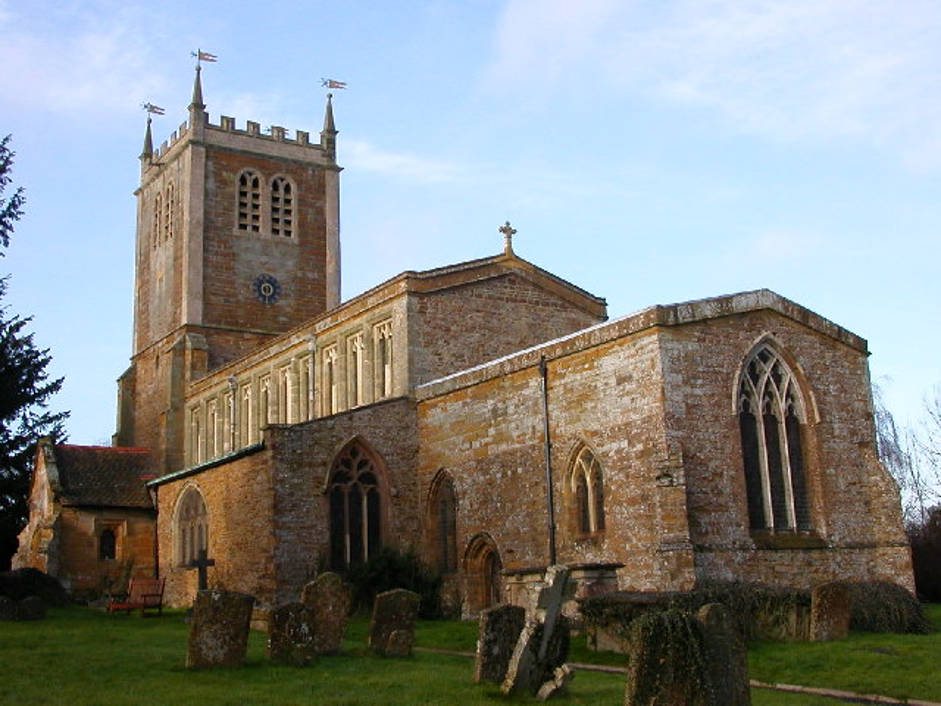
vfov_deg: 33.6
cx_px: 470
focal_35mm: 43
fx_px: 1169
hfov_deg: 43.9
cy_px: 353
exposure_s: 1/200
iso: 100
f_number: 4.8
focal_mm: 6.6
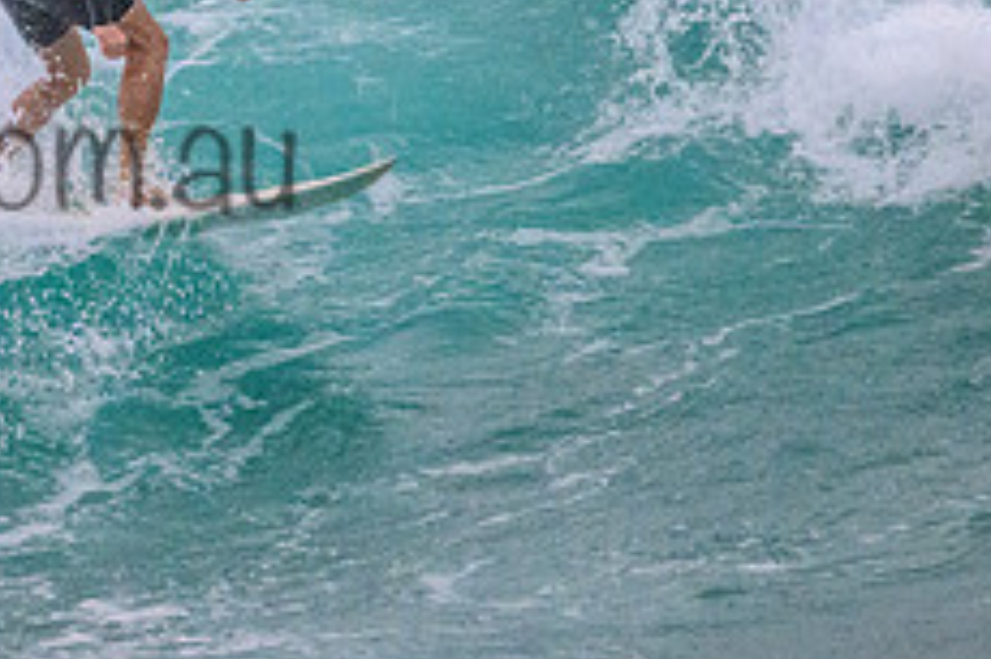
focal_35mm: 1621
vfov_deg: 0.8
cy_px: 58
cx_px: -75
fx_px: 44589
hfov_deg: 1.3
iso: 8000
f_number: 11
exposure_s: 1/2000
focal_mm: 600
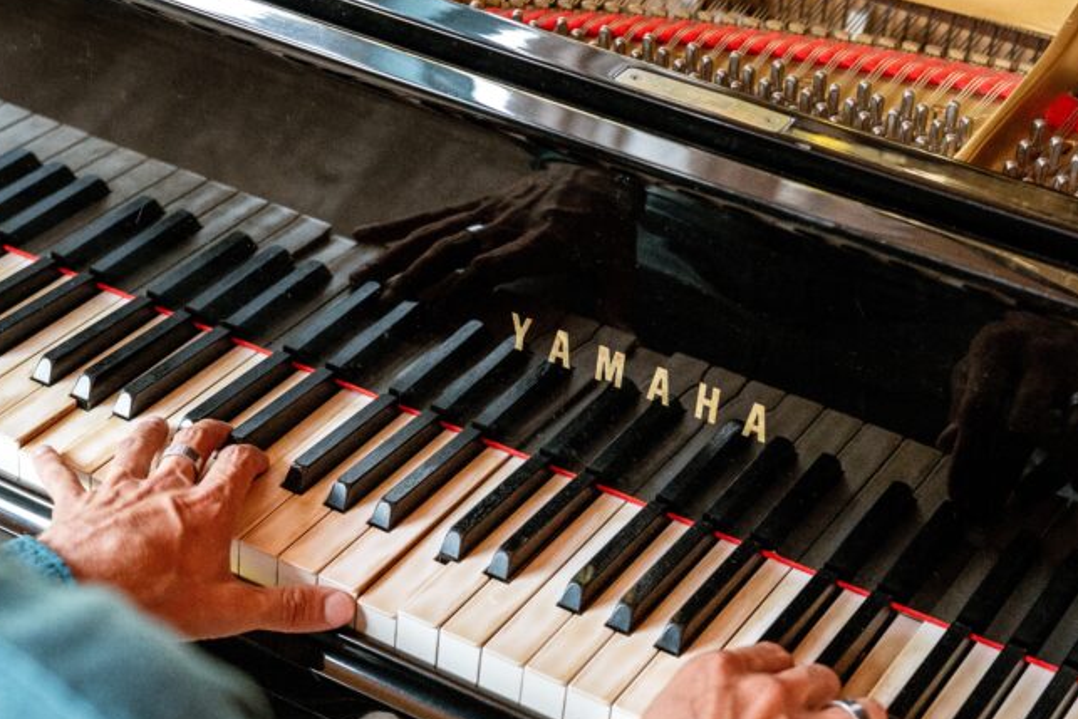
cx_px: 406
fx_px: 2336
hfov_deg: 25.9
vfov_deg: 17.5
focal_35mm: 78
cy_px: 468
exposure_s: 1/200
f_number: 4
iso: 8000
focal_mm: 49
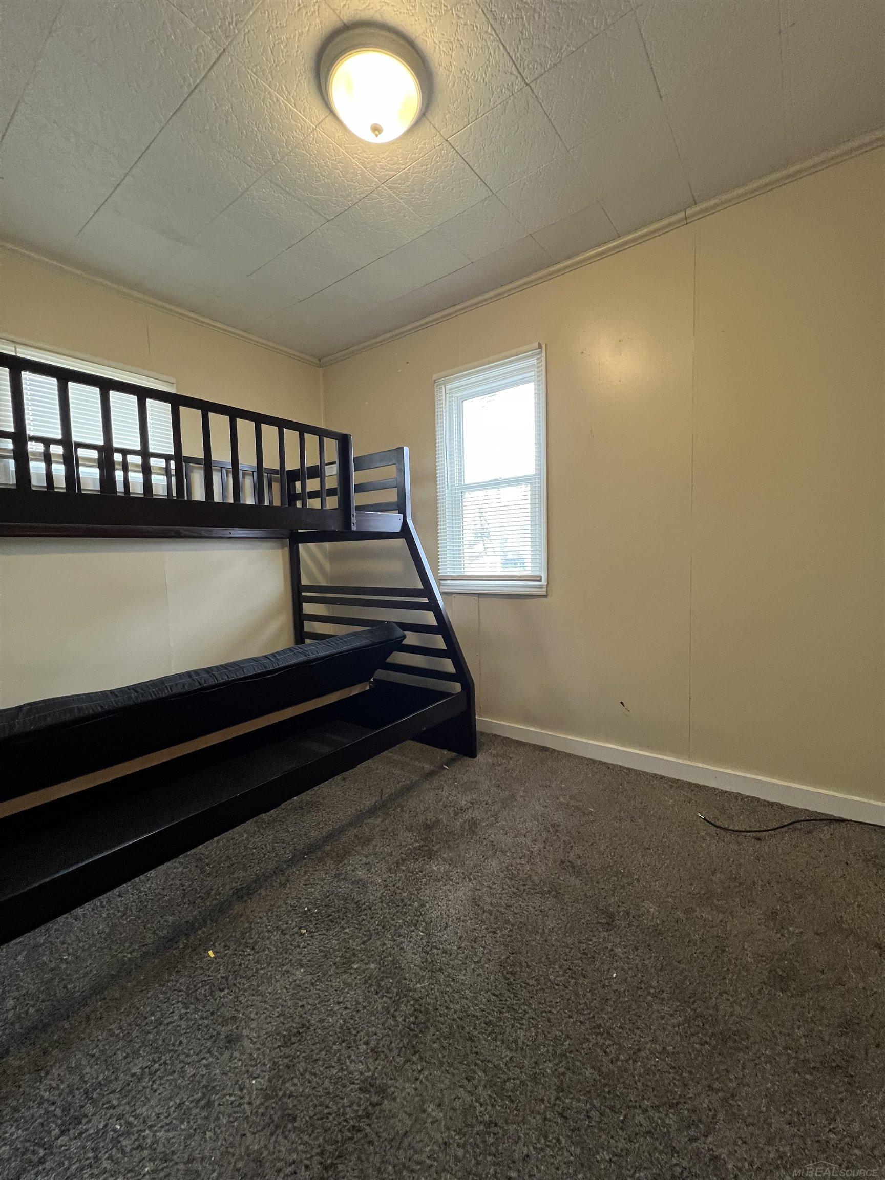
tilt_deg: -4.4
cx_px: 442
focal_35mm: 13
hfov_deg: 89.9
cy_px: 590
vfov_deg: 106.2
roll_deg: +1.7
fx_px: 443
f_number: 1.8
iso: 250
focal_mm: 1.57
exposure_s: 1/120
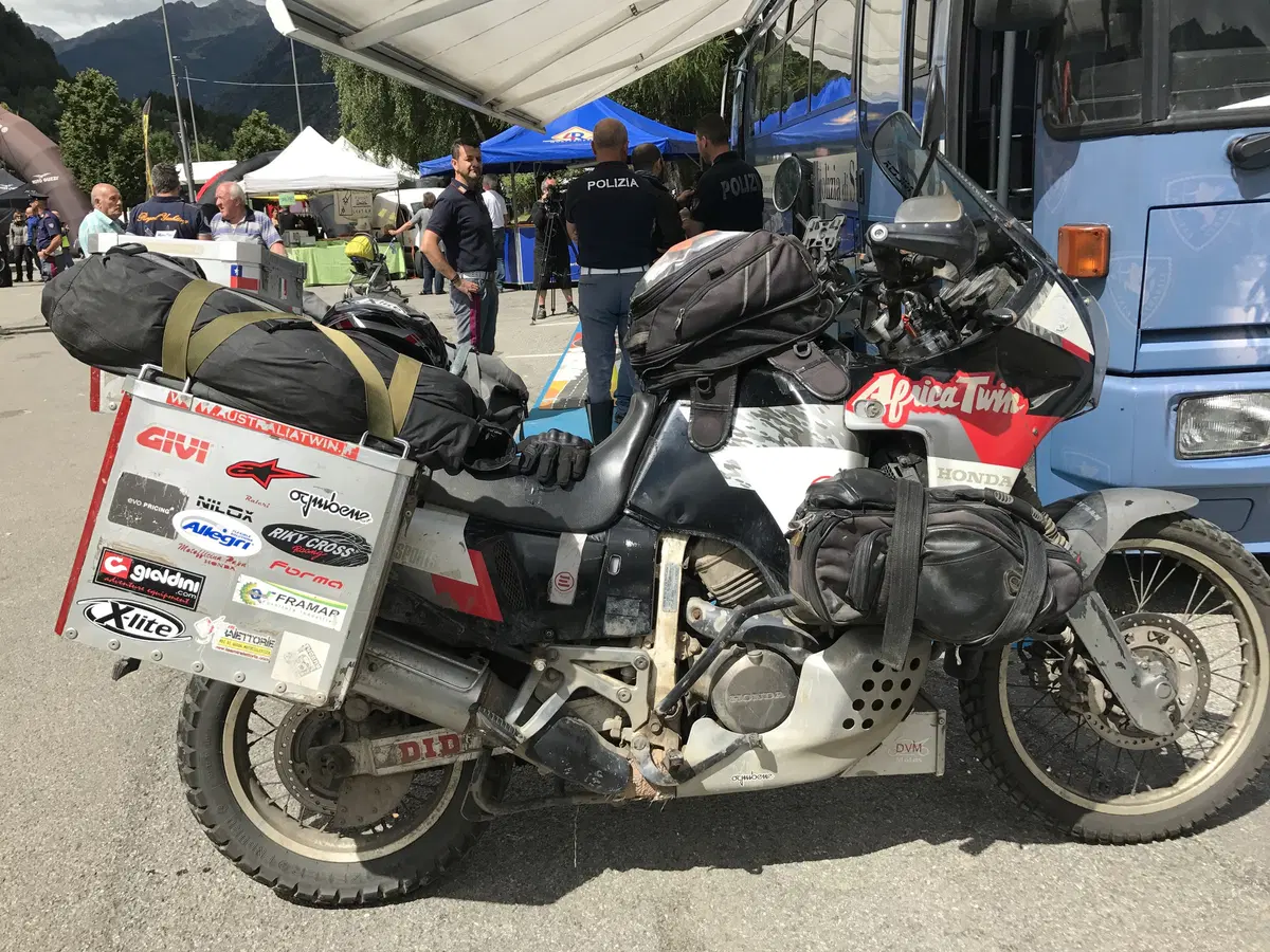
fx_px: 1027
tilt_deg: -13.6
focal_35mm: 28
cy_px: 476
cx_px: 635
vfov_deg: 49.7
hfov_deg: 63.4
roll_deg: +2.8
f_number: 1.8
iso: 20
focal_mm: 3.99
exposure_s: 1/2227
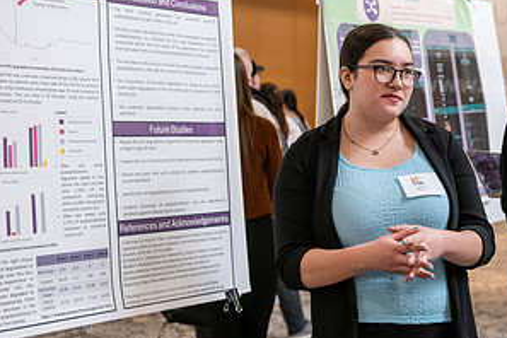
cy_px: 120
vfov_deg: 17.5
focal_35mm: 78
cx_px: 341
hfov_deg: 25.8
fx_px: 1098
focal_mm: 40
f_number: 3.2
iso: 1600
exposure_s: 1/160
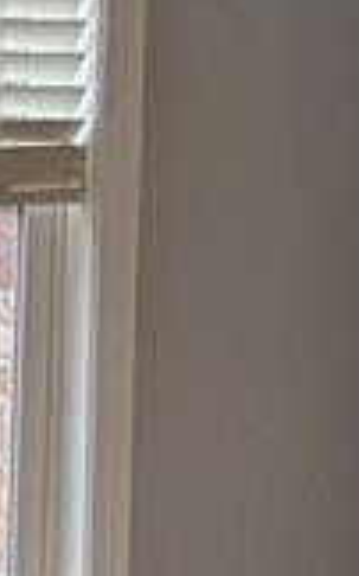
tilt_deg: -9.1
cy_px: 615
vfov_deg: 10.2
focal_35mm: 204
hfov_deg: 6.3
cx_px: -316
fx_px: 3199
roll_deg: +0.0
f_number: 1.6
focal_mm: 5.96
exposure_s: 1/120
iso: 50
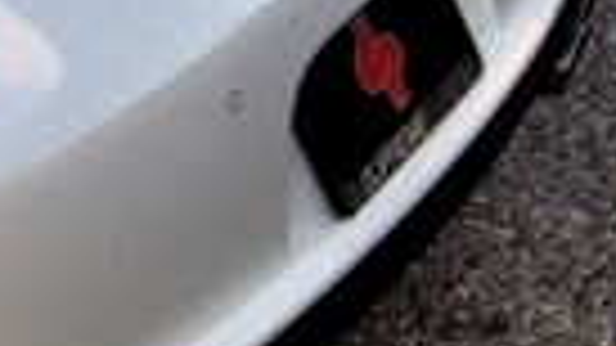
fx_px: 2907
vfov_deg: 6.8
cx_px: -616
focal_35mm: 178
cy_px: -90
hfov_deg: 11.0
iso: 80
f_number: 2.4
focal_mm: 4.28
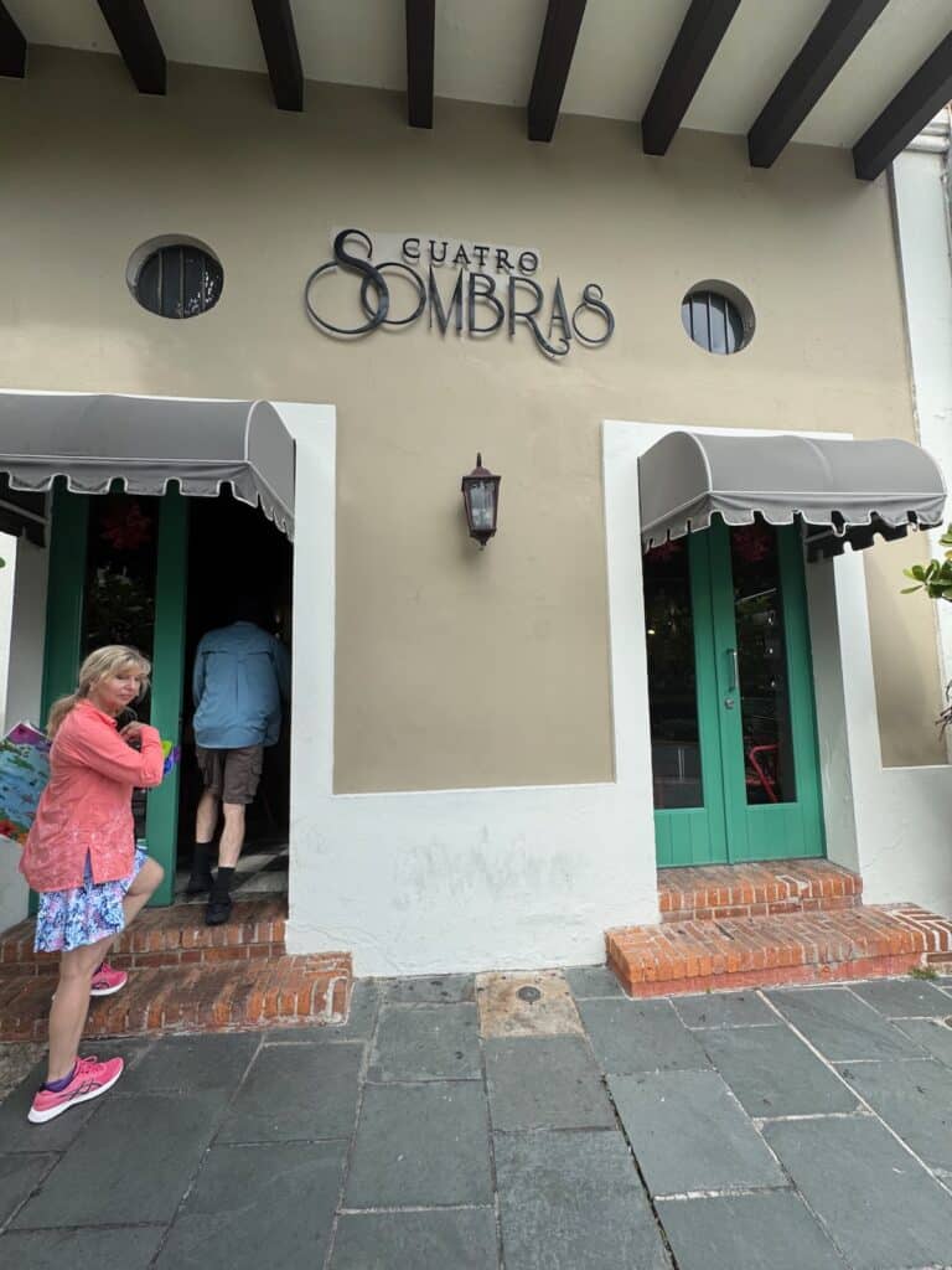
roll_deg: +2.3
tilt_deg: +4.7
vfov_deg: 102.1
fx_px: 513
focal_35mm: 14
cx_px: 476
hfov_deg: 85.7
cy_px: 635
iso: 40
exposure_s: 1/932
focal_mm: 2.22
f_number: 2.2
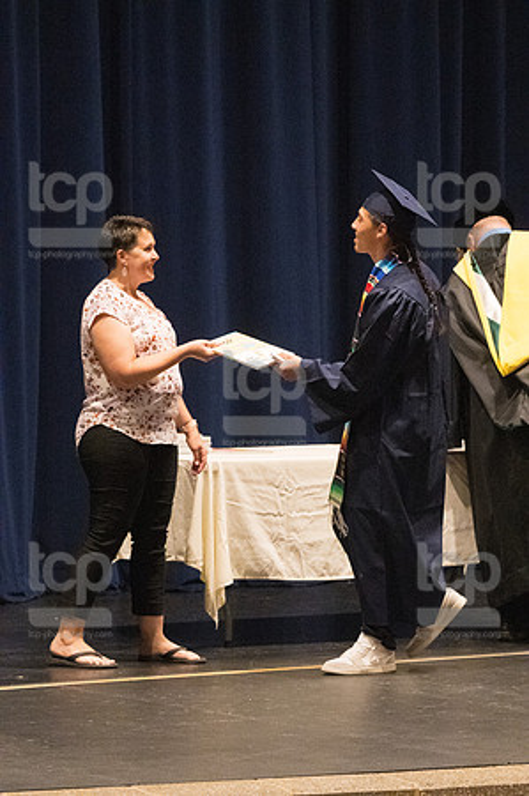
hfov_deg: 7.0
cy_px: 398
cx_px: 264
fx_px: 4308
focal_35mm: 195
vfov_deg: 10.6
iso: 8000
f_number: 4.5
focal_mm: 130
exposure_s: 1/250
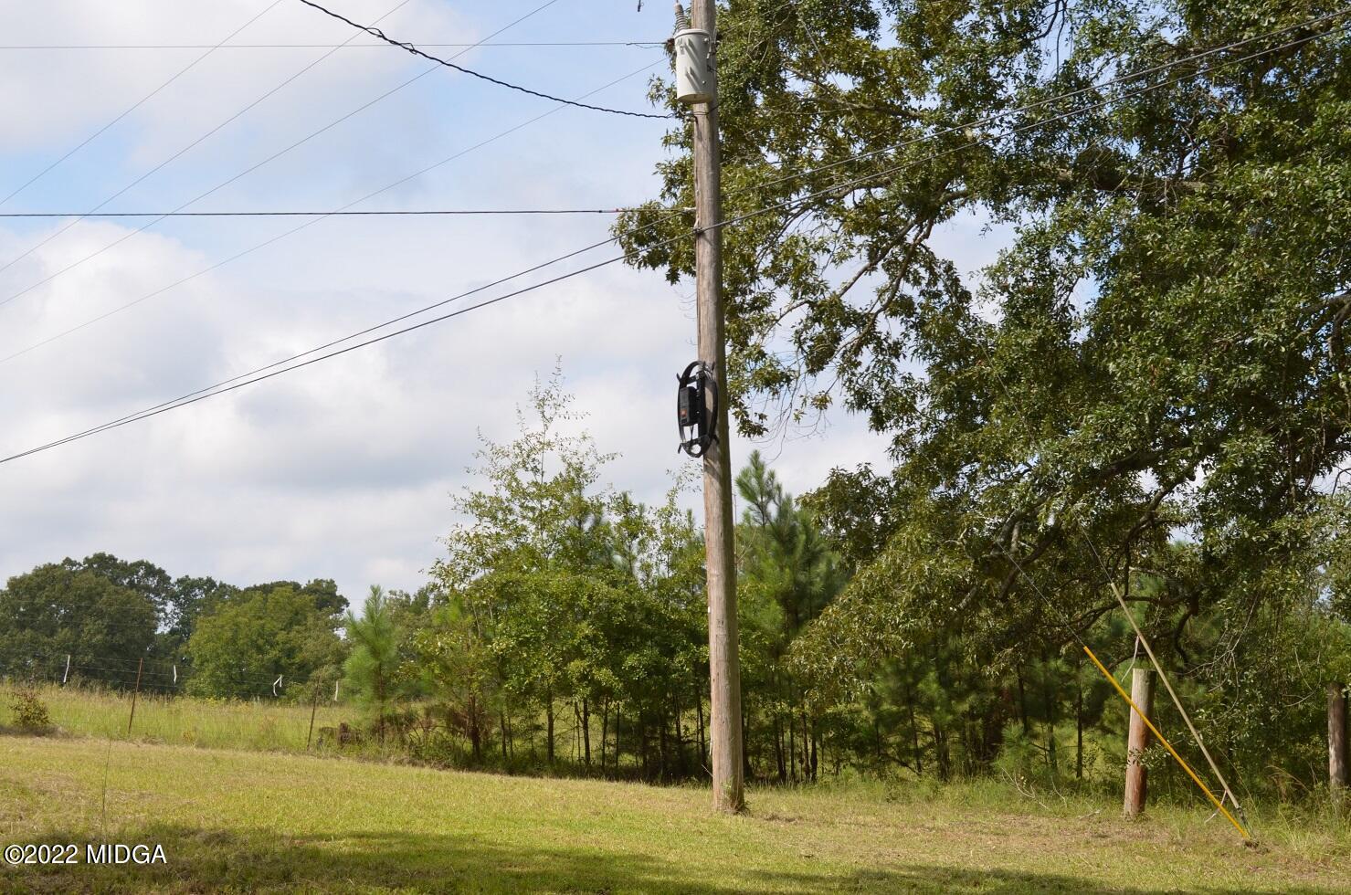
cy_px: 448
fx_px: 1966
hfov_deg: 37.9
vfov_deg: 25.6
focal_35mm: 52
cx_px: 676
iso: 100
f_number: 8
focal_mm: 35
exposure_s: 1/200
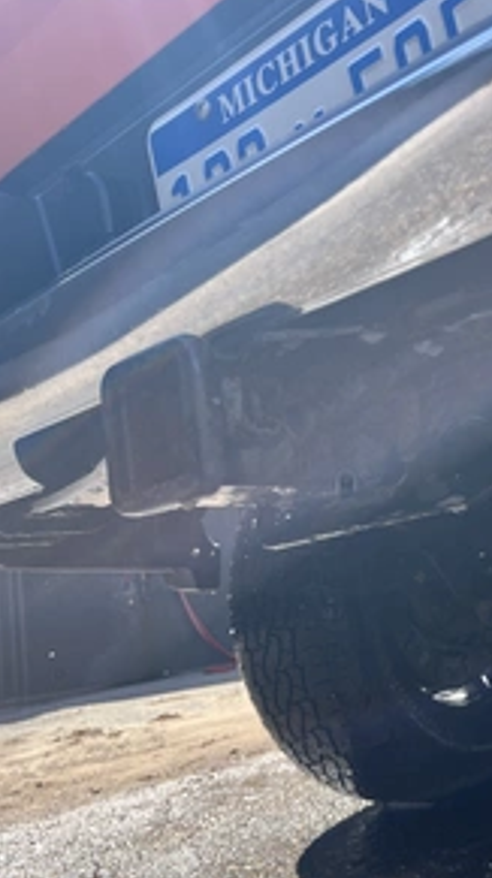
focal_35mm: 39
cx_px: 432
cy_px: 431
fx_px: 907
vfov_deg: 51.7
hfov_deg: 29.2
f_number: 1.6
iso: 50
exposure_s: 1/935
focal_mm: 5.1
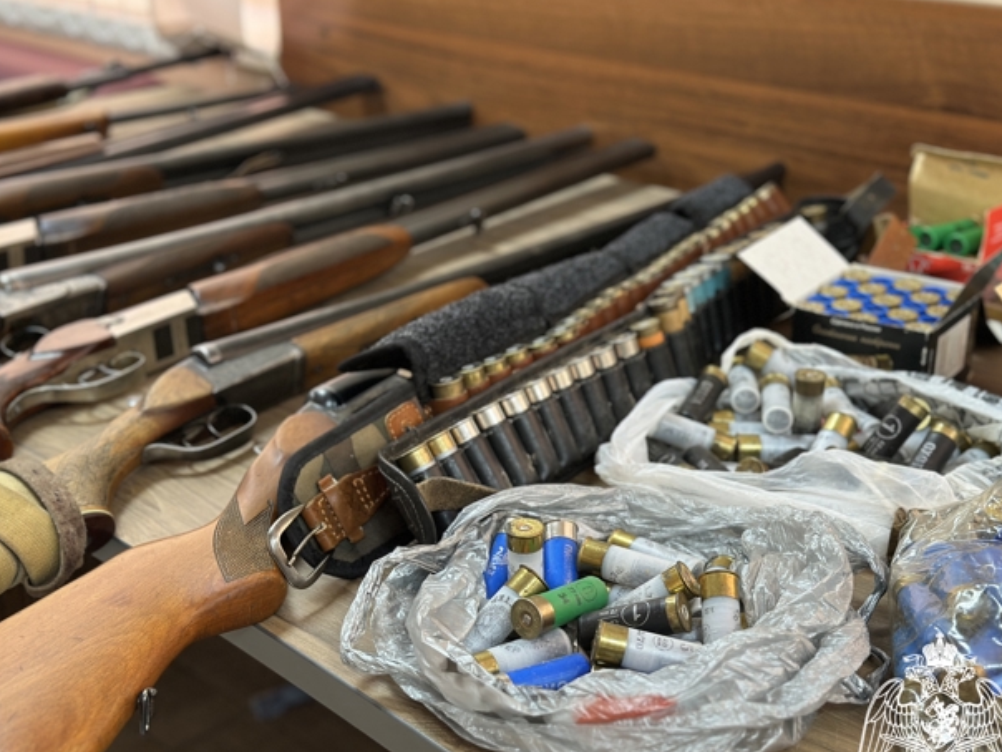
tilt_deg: -22.6
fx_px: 1534
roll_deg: +0.2
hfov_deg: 36.2
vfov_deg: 27.5
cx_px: 489
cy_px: 397
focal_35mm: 53
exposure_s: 1/50
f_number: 1.78
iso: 200
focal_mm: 6.86
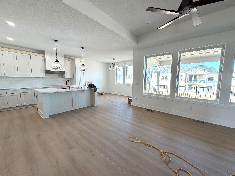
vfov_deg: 85.7
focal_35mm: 14
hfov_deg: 102.1
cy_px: 88
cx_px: 118
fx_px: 95
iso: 80
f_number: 2.2
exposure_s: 1/120
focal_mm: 2.22
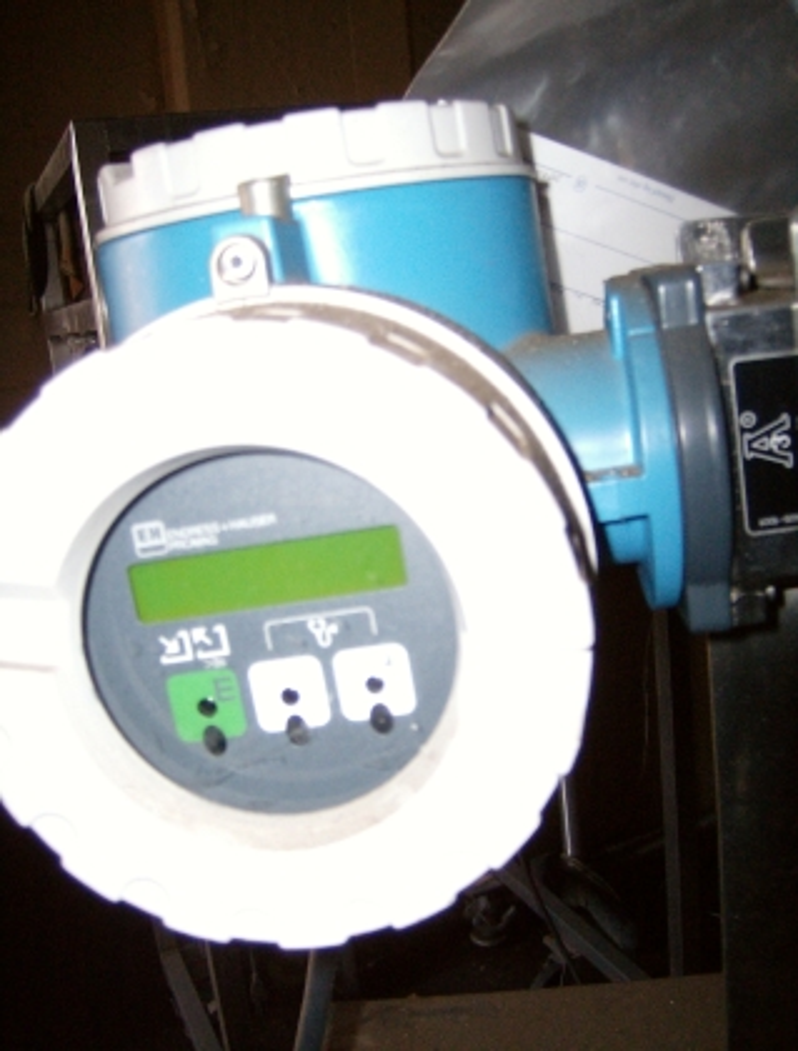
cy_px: 526
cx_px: 399
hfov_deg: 40.0
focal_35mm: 36
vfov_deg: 51.1
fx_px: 1098
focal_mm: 6
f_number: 2.8
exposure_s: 1/60
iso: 200
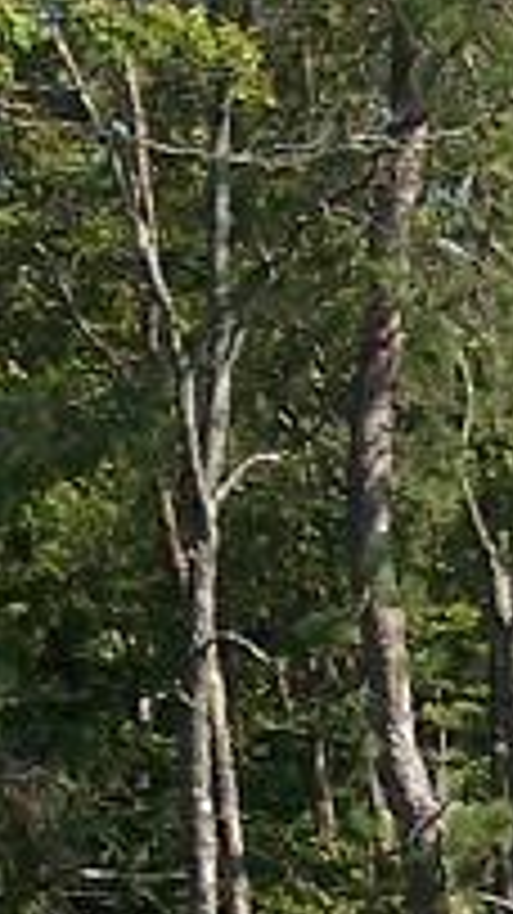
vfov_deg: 7.7
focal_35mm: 278
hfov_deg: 4.4
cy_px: 1195
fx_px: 6731
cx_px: 423
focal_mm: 6.3
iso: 80
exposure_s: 1/800
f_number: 2.8
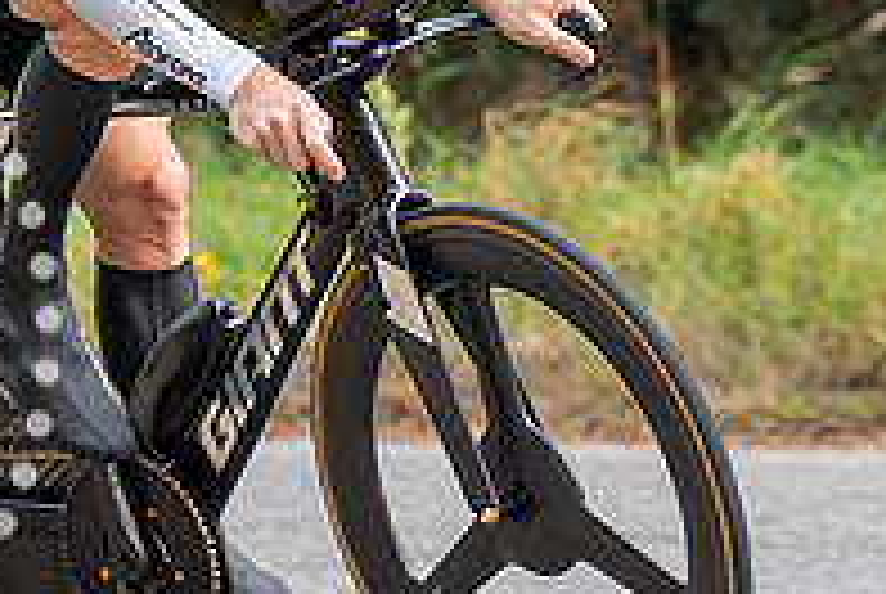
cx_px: 289
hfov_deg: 3.4
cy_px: -185
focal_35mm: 611
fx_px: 15060
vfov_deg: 2.3
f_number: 4
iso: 320
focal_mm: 149
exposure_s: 1/1000
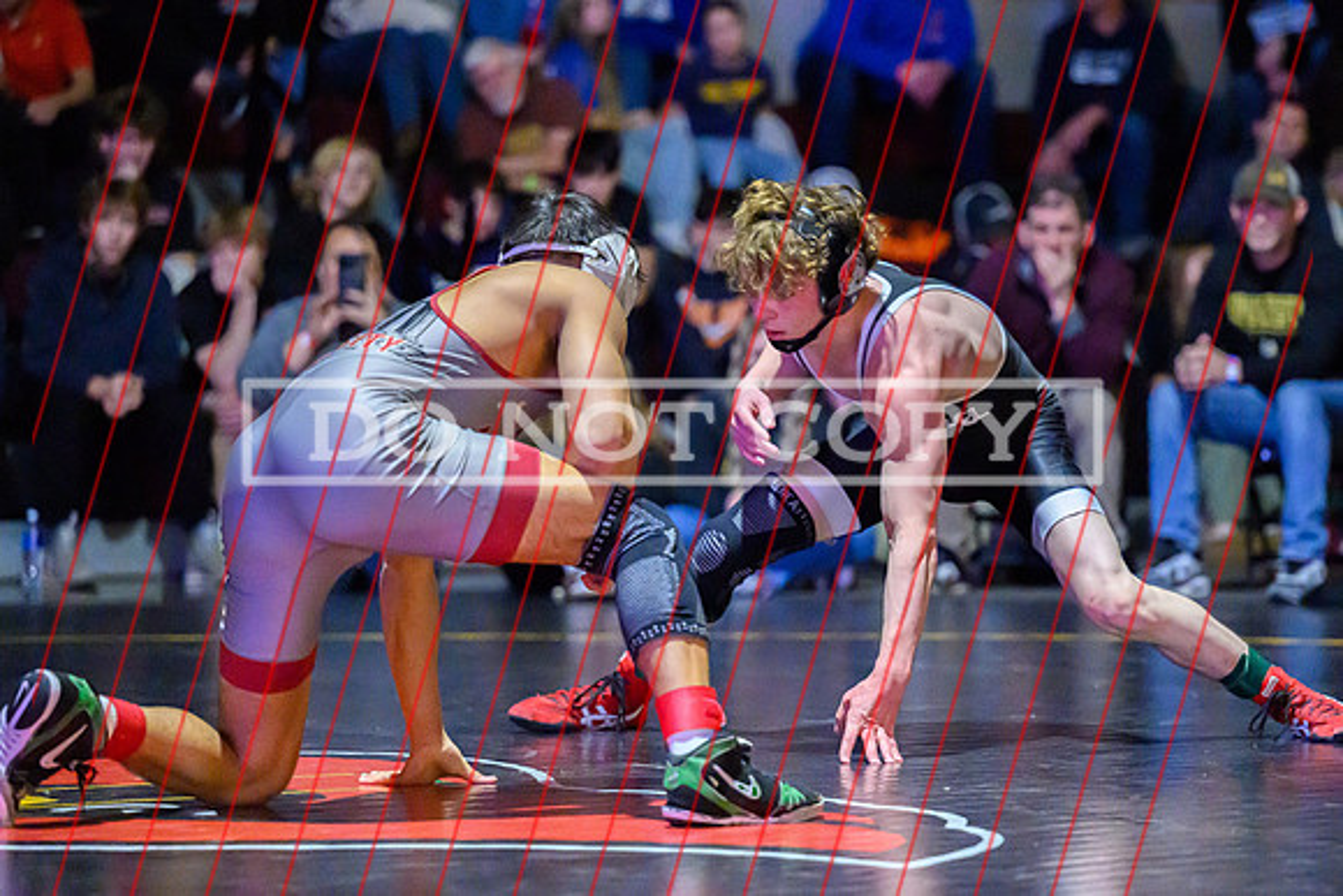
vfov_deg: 9.2
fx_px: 5556
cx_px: 794
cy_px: 488
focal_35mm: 149
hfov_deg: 13.8
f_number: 2.8
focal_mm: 120
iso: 20000
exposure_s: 1/640
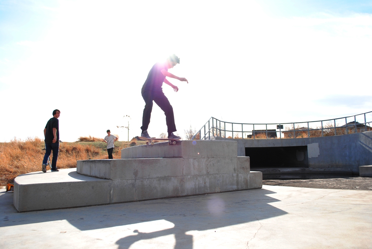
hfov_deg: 57.2
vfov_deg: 40.1
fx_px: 341
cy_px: 124
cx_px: 186
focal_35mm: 33
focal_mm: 22
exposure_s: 1/1250
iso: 400
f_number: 5
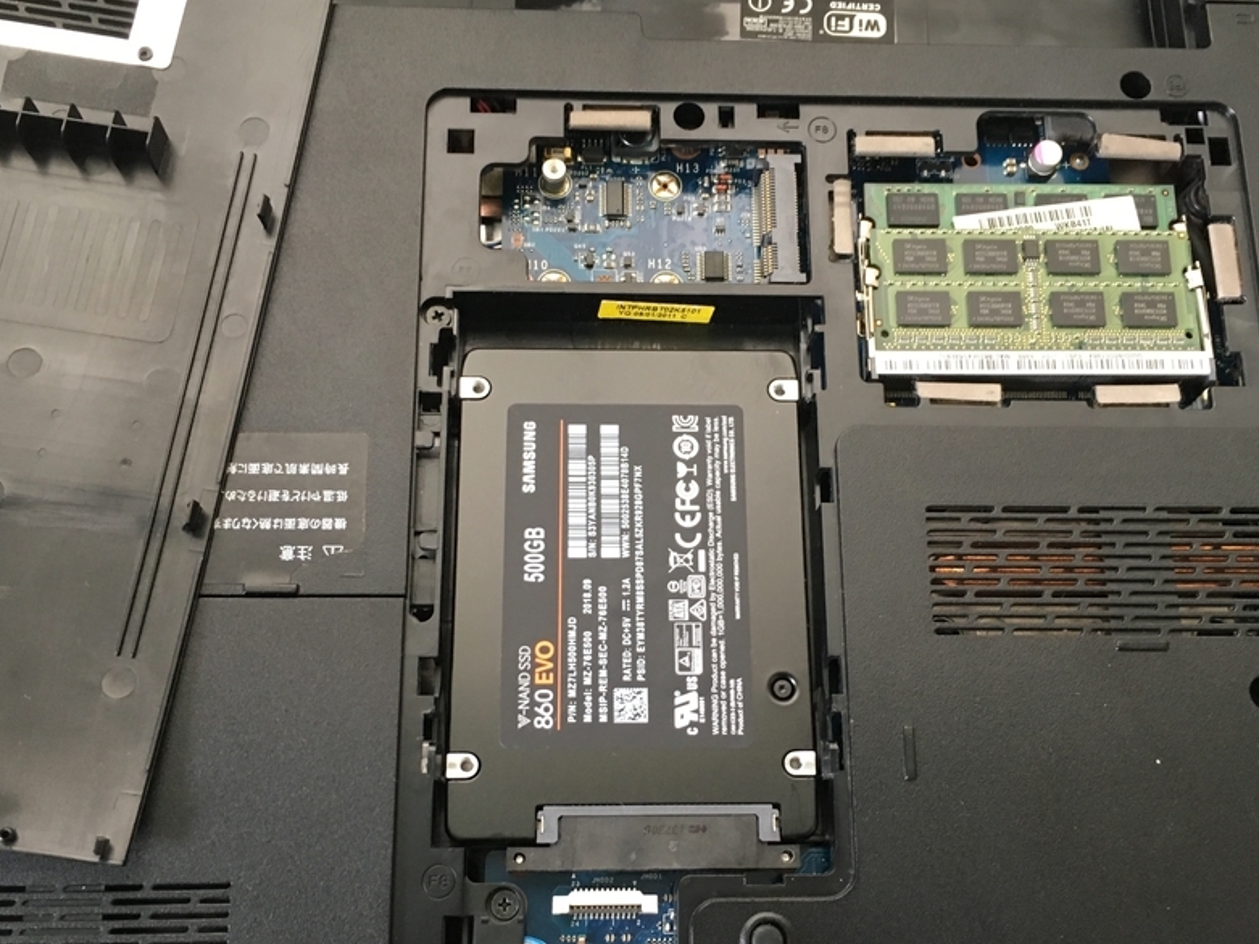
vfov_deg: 37.7
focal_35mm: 38
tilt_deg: -71.8
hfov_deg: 49.0
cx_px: 659
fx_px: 1382
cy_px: 514
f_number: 2.2
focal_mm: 4.15
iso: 125
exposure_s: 1/30
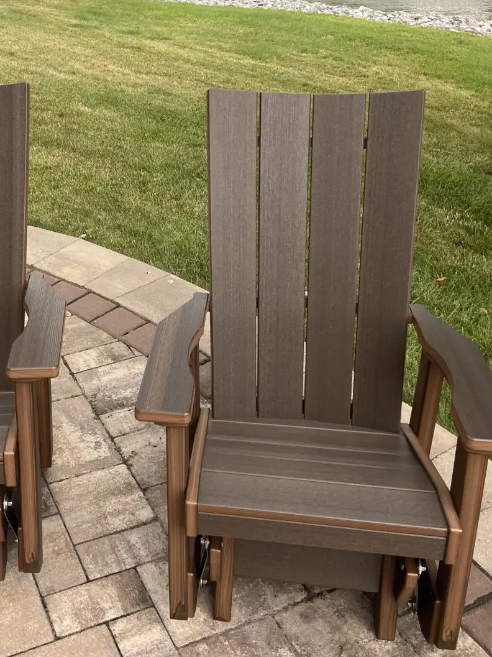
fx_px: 796
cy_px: 163
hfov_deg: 33.5
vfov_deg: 43.3
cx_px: 111
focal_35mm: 42
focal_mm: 5.1
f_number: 1.6
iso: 40
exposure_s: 1/274
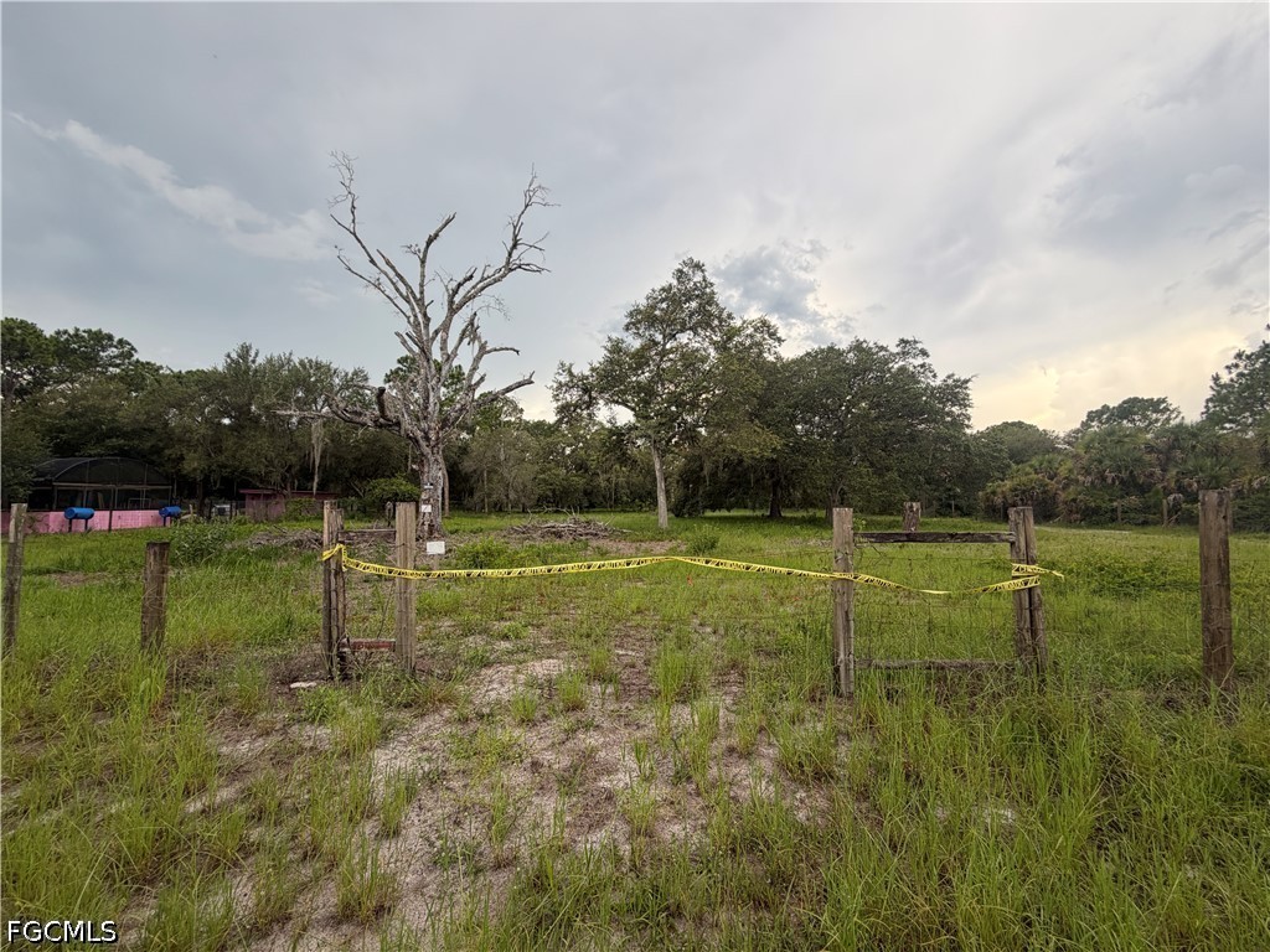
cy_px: 476
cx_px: 635
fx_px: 514
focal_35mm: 14
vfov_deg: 85.7
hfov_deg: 102.1
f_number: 2.2
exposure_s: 1/307
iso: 50
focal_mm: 2.22
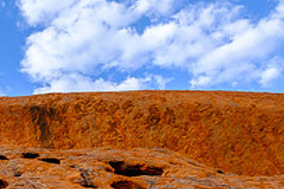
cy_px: 239
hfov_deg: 38.1
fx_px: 363
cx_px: 1
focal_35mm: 46
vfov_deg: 25.6
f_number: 5.6
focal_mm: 10
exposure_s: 1/210
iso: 200
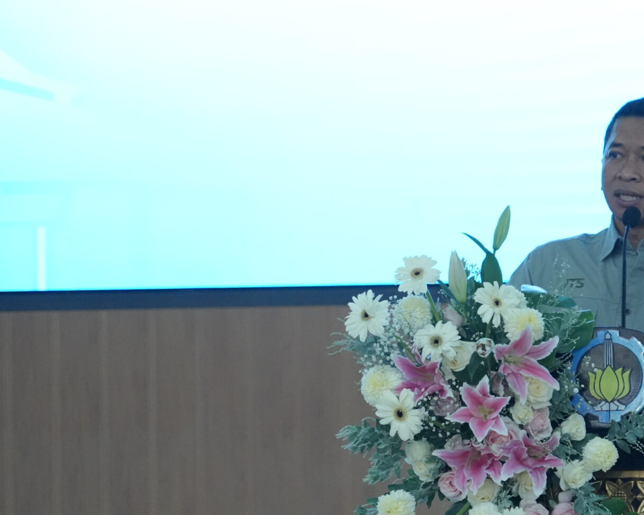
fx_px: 5719
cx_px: 627
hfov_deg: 6.4
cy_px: 307
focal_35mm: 300
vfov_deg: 5.2
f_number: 5.6
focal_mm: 152
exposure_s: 1/125
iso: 6400
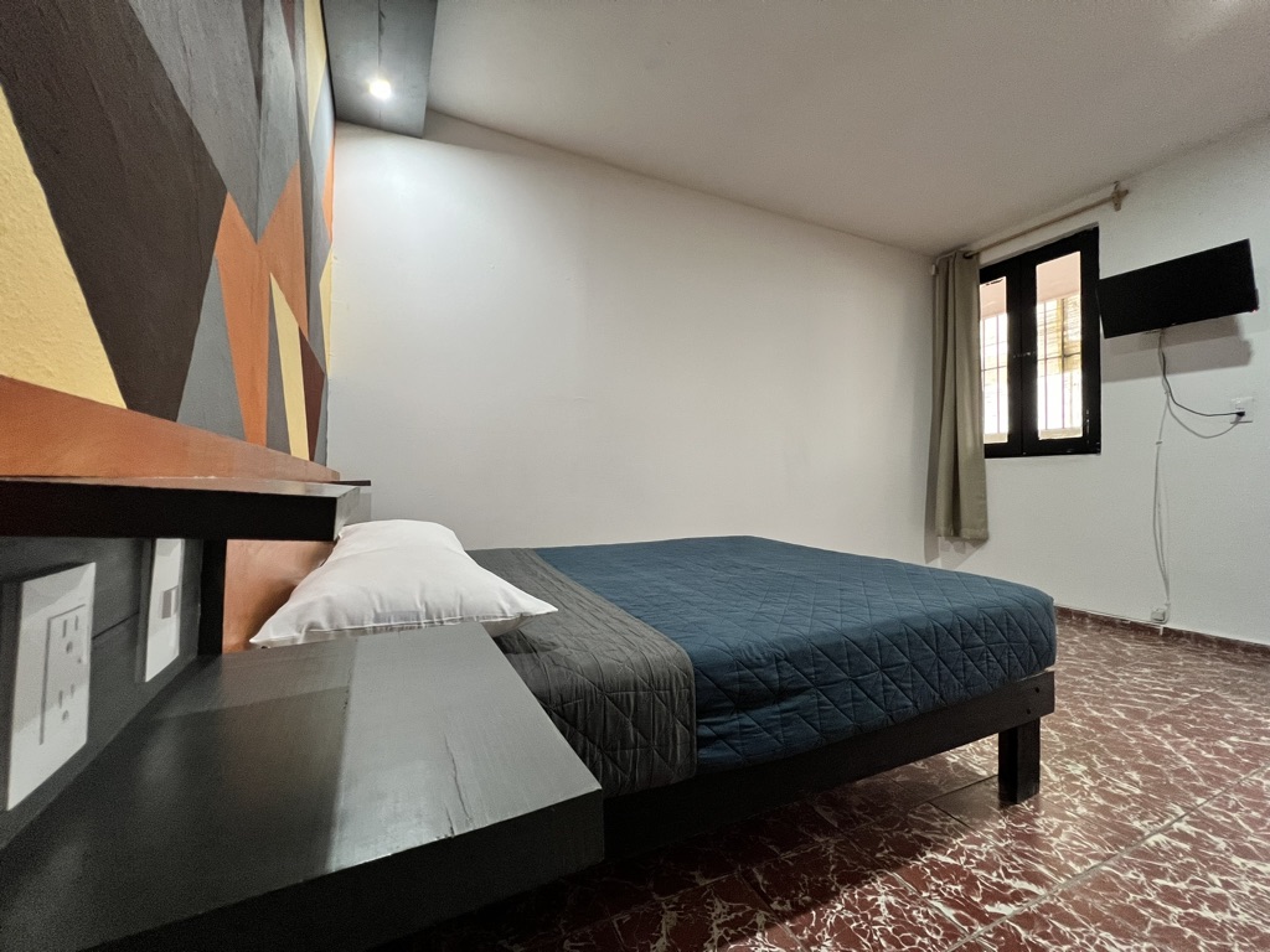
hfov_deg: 106.2
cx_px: 635
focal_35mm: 13
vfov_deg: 89.9
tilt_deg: +0.4
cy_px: 476
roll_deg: -1.1
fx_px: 477
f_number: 1.8
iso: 320
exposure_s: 1/60
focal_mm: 1.57
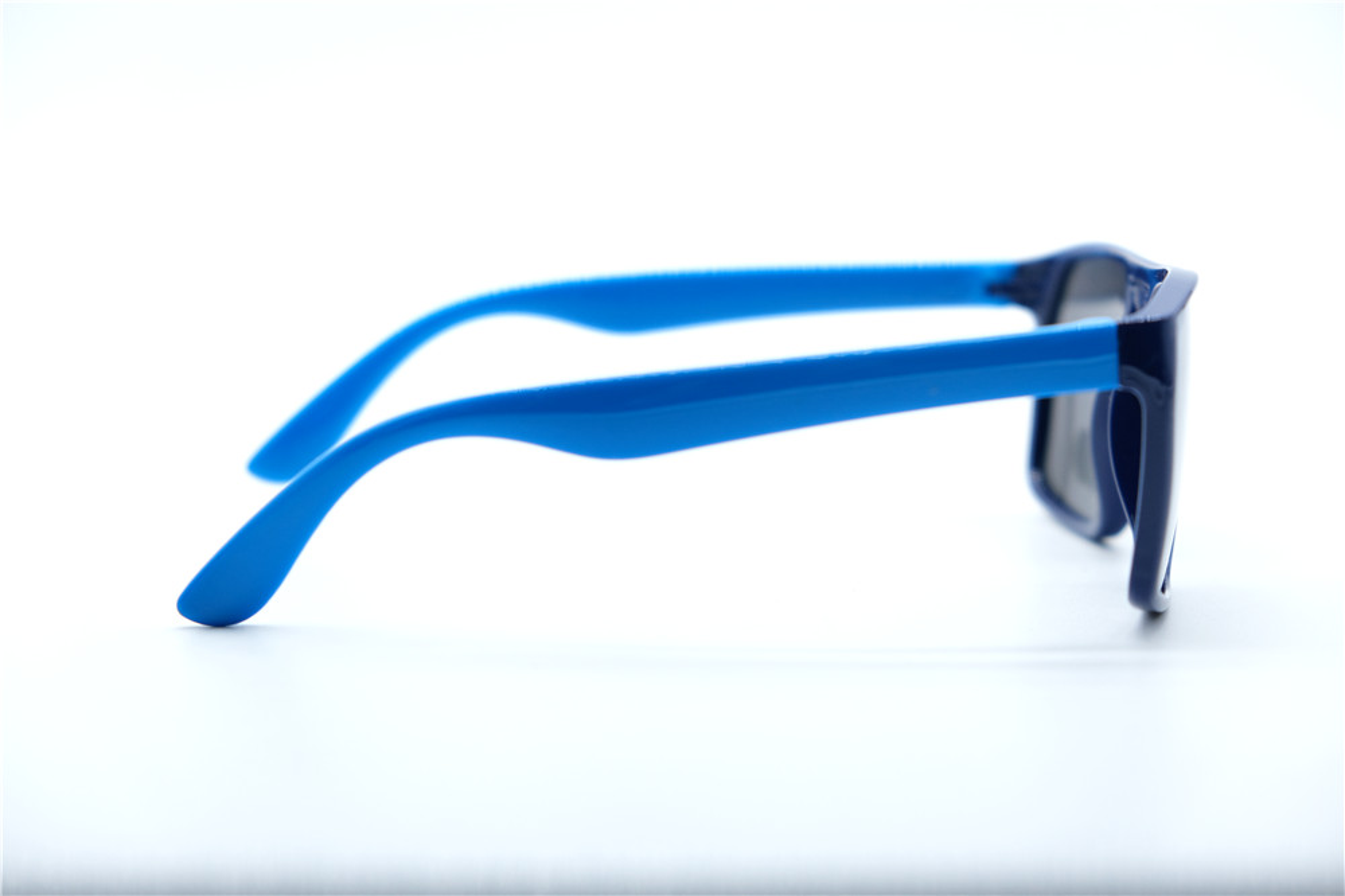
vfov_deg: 16.4
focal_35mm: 83
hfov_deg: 24.5
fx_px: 3100
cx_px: 672
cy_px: 448
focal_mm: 55
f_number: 4
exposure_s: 1/1000
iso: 640
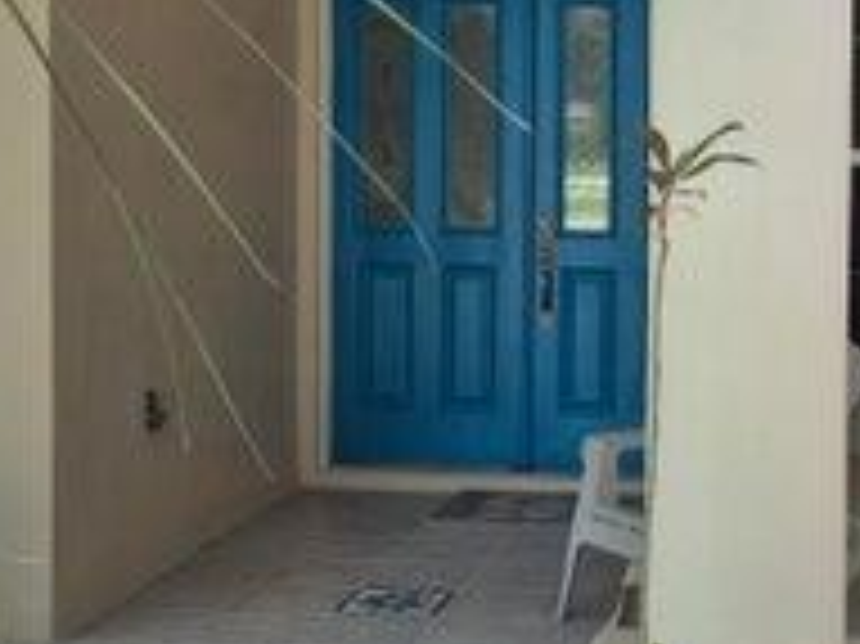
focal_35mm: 77
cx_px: 702
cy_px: 207
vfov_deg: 19.1
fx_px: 1912
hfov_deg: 24.9
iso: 25
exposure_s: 1/302
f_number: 1.8
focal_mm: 5.4
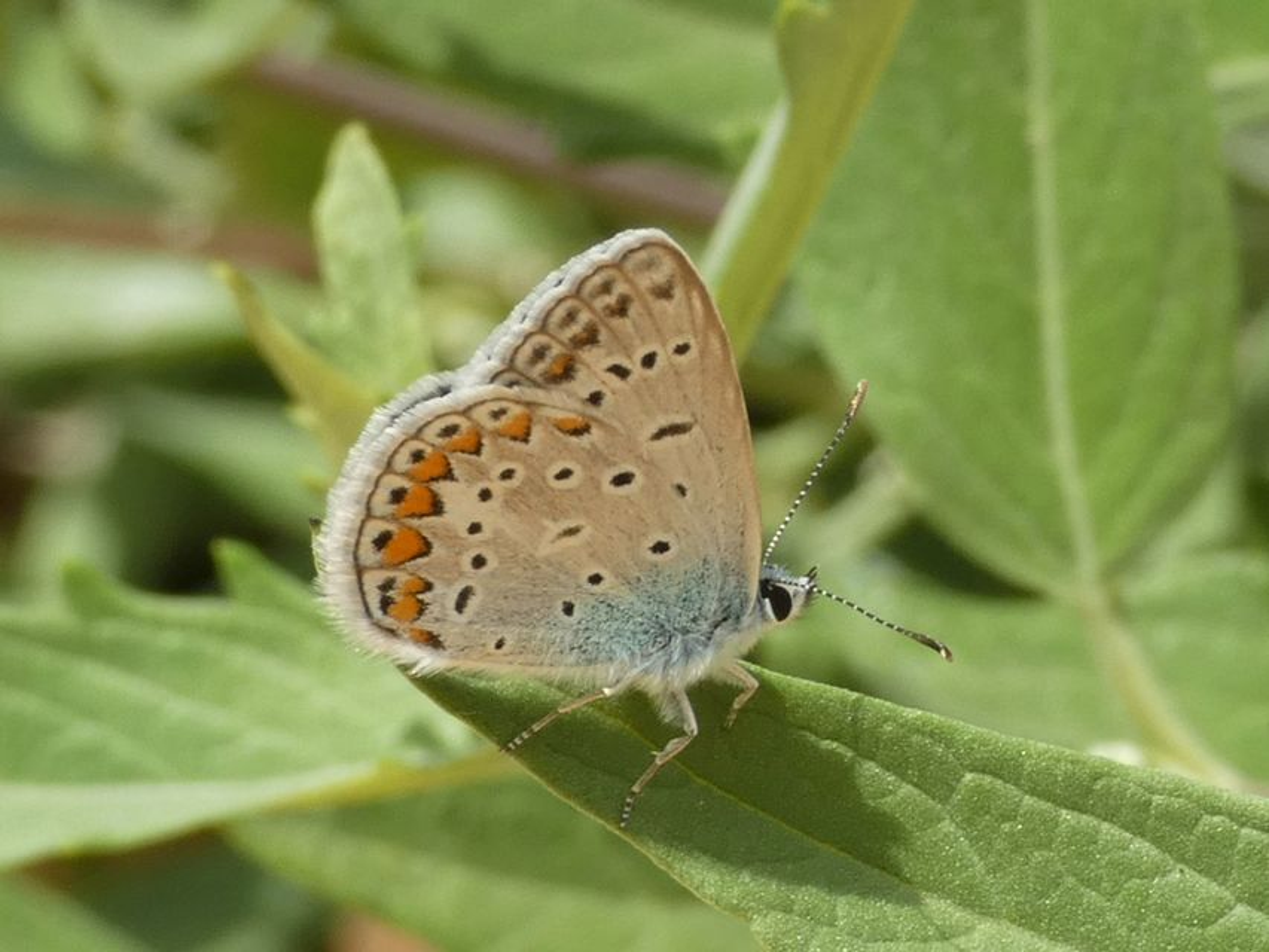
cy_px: 476
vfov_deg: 10.3
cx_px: 634
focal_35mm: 144
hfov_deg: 13.7
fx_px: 5280
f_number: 5.3
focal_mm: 25.8
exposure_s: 1/100
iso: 80
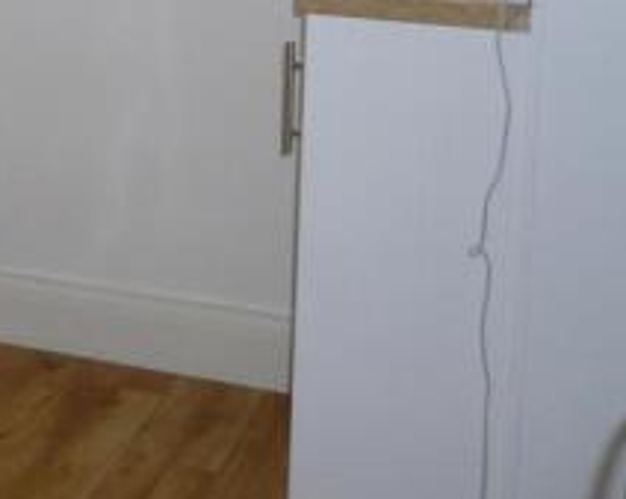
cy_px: -69
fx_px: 1739
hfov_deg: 19.0
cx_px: -167
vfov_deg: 15.8
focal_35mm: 94
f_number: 2.8
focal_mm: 5.8
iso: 100
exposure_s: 1/50
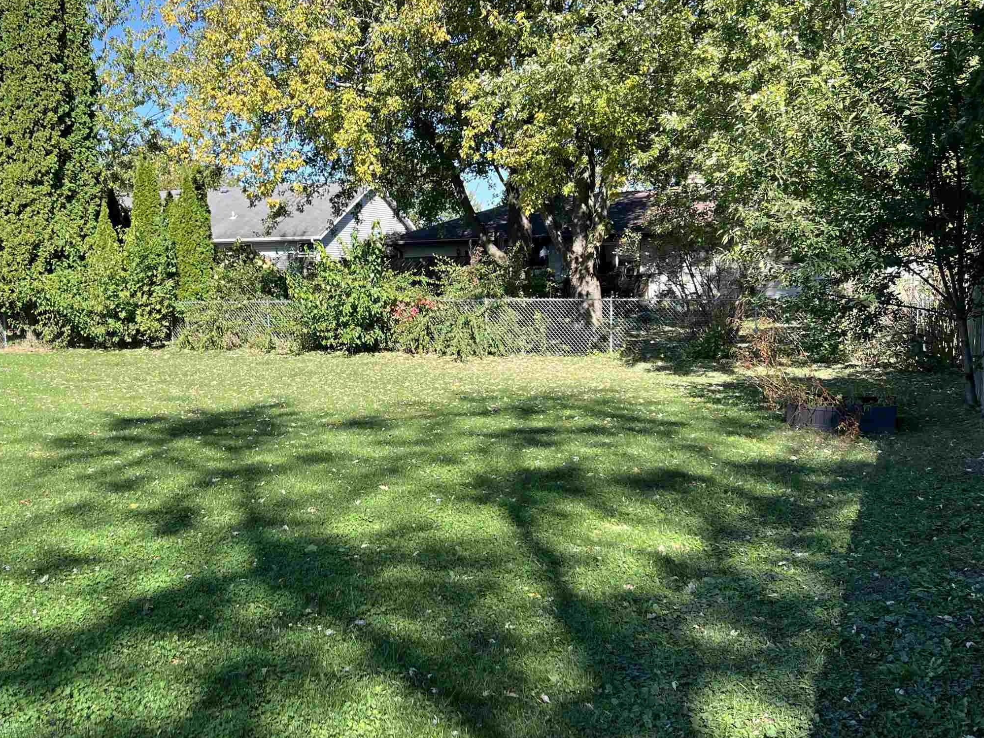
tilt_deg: -3.2
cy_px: 372
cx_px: 326
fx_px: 1137
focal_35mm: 40
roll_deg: -0.2
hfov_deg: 46.1
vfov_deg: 36.0
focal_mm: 5.7
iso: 50
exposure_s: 1/1395
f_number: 1.5
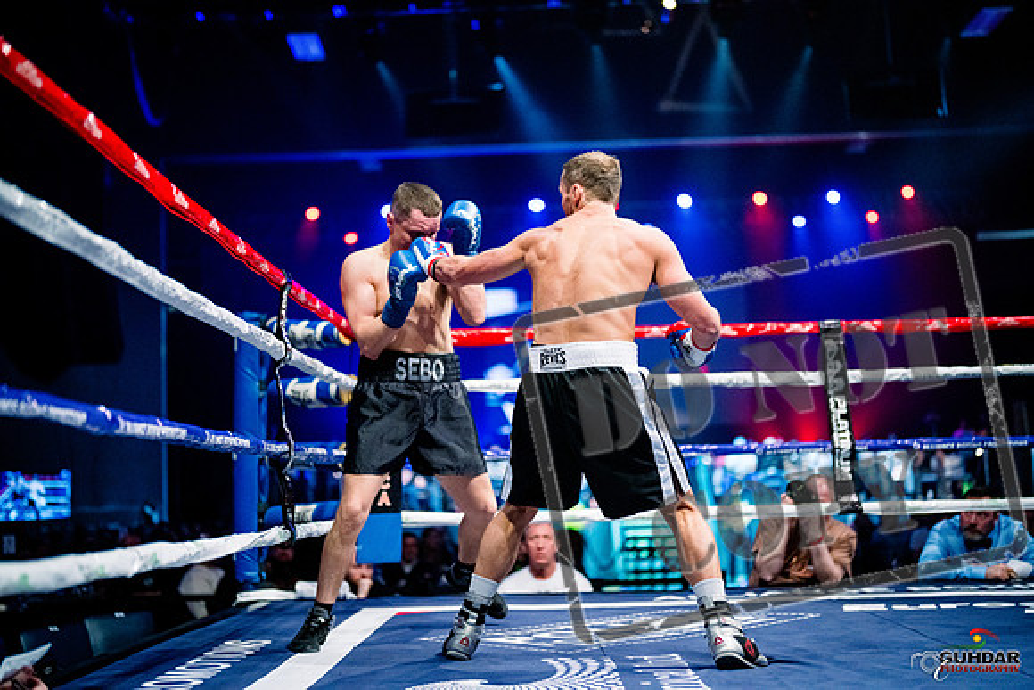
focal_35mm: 50
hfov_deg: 39.6
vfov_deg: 27.0
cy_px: 345
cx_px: 517
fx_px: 1436
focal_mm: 50
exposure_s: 1/1600
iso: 6400
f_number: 1.4
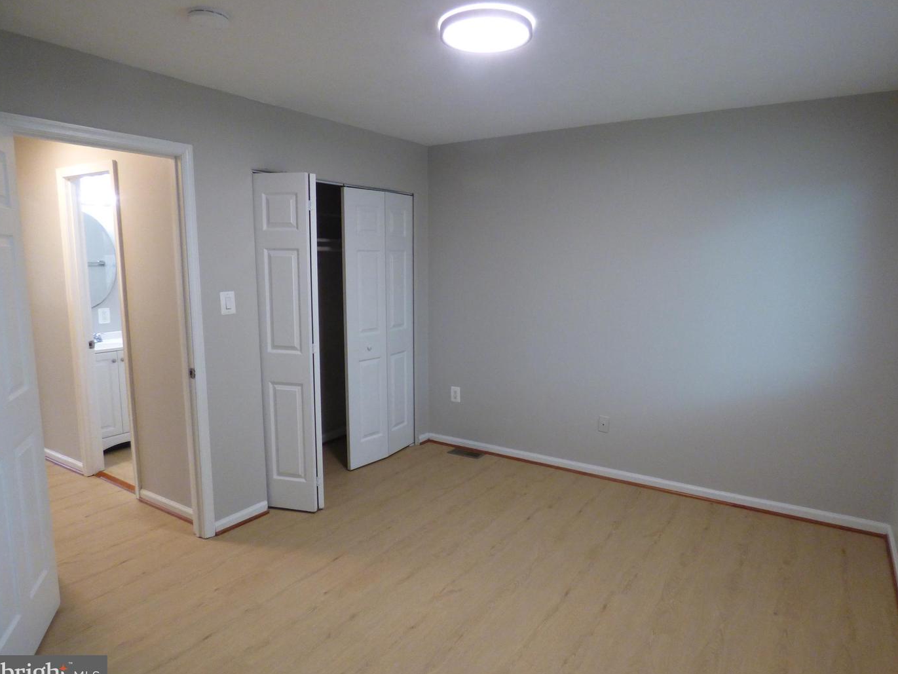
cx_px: 464
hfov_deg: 79.0
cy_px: 339
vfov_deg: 63.5
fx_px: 545
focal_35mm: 21
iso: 400
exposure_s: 1/20
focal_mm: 3.58
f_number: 2.8
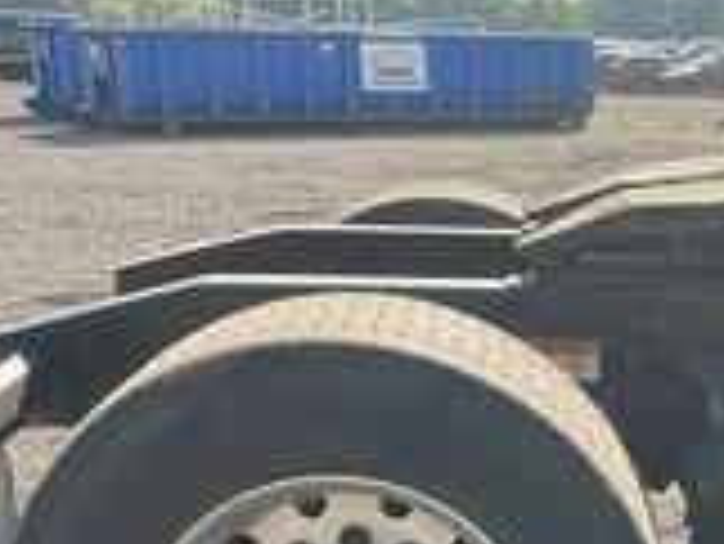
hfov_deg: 25.6
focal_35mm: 72
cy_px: 616
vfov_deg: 19.5
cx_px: 737
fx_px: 1507
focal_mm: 3
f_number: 1.8
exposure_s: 1/465
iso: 25
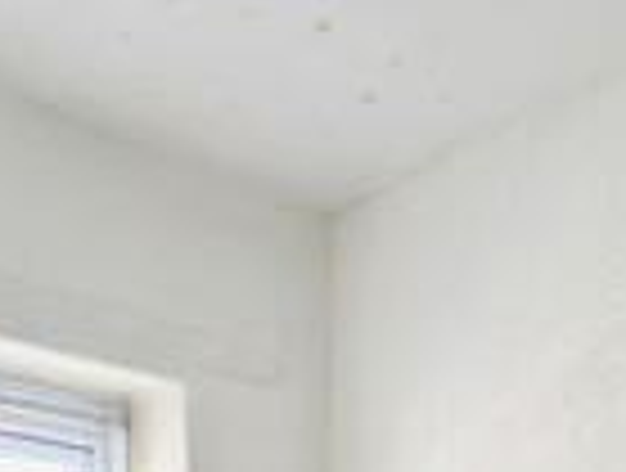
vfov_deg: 21.6
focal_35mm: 50
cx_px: 428
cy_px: 798
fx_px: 907
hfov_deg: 37.6
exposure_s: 1/182
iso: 39
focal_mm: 2.23
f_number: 1.95
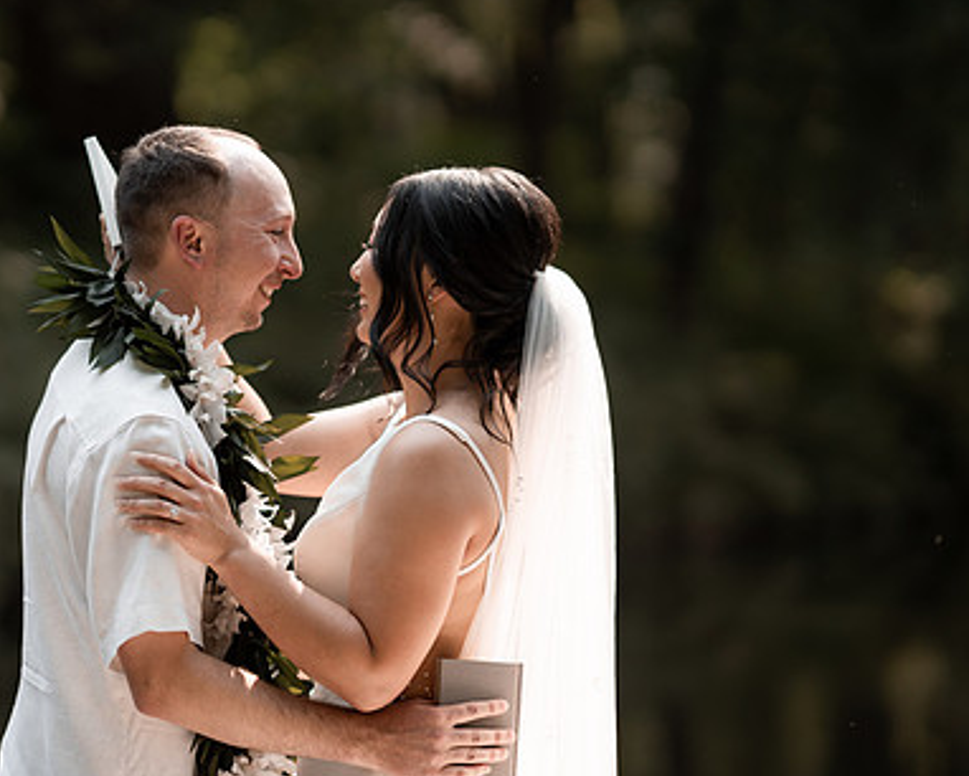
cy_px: 397
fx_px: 3759
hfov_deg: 14.7
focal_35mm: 131
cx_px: 388
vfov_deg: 11.8
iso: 100
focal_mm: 85
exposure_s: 1/1600
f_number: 1.4
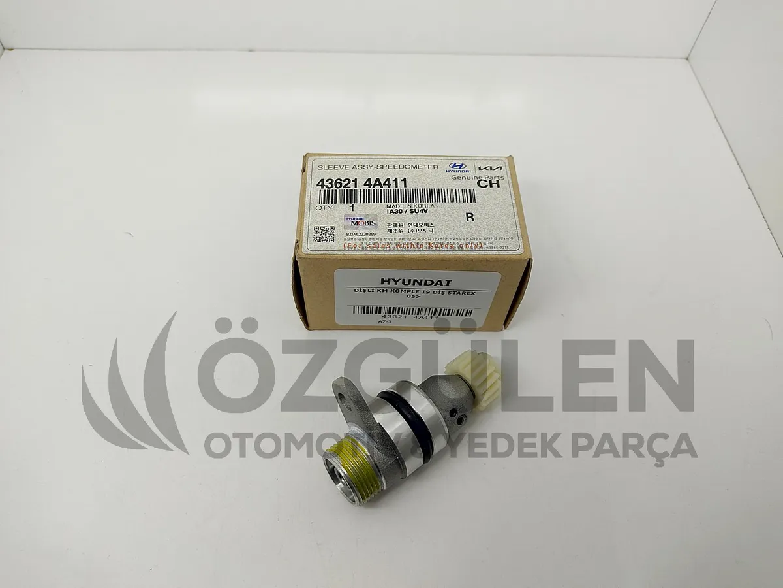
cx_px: 392
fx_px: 588
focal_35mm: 26
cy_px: 294
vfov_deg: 53.1
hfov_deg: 67.3
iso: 182
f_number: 1.79
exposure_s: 1/120
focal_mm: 4.74
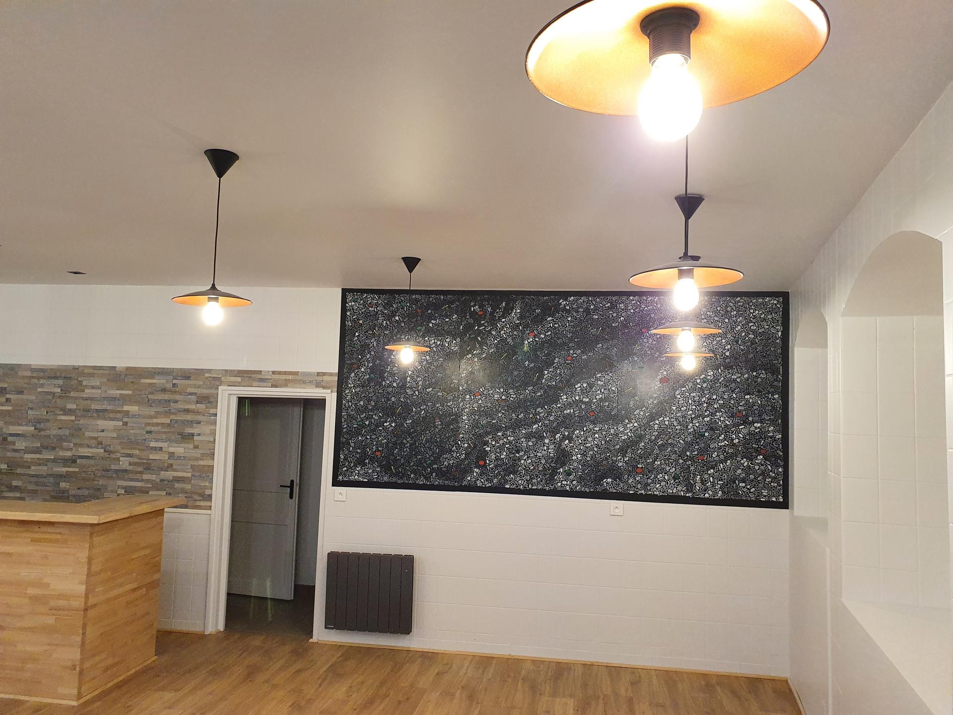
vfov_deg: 53.1
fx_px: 716
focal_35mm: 26
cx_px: 476
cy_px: 358
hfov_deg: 67.3
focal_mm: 4.32
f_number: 2.4
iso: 250
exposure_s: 1/100
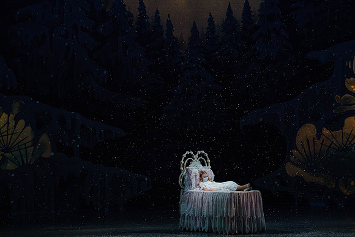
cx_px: 178
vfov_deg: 6.9
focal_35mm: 200
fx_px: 1973
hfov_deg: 10.3
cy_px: 118
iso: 5000
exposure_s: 1/320
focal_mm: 200
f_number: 5
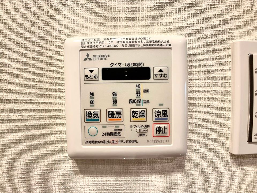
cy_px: 96
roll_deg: +1.4
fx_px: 193
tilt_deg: -2.5
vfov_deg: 53.1
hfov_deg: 67.3
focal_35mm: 26
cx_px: 128
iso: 80
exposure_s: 1/100
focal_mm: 4.25
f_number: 1.8
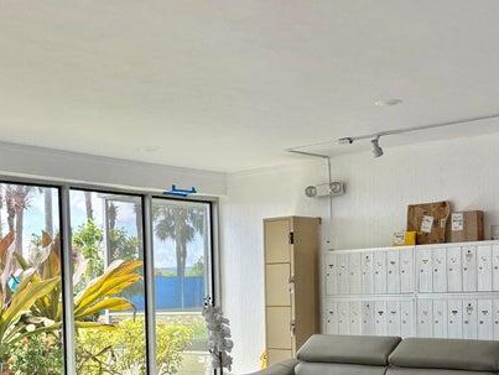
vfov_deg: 26.1
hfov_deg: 34.8
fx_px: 794
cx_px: 205
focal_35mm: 55
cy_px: 304
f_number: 1.6
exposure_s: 1/203
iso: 64
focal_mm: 5.96
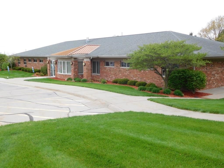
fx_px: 226
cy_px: 84
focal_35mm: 35
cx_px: 112
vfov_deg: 40.7
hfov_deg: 52.6
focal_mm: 6.2
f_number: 3.8
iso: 125
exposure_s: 1/400
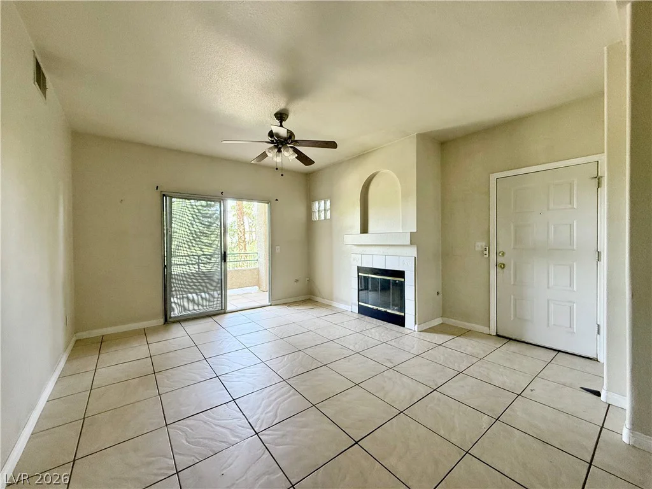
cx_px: 326
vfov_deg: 85.7
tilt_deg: -0.3
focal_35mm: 14
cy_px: 244
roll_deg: +1.1
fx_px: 264
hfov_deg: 102.1
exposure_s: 1/99
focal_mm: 2.22
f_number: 2.2
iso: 200
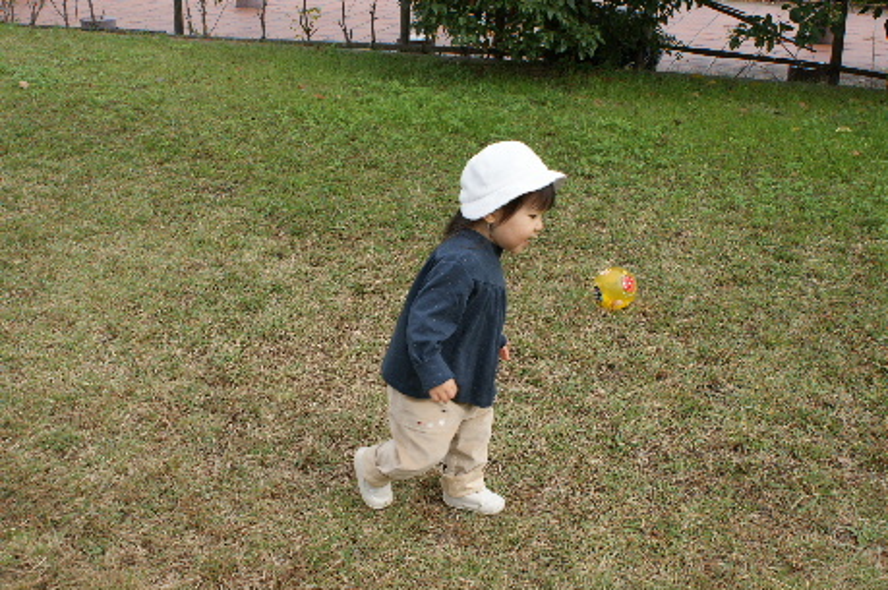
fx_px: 1035
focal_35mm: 42
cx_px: 444
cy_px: 295
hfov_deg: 46.4
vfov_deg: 31.8
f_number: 8
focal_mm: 28
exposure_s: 1/160
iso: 100
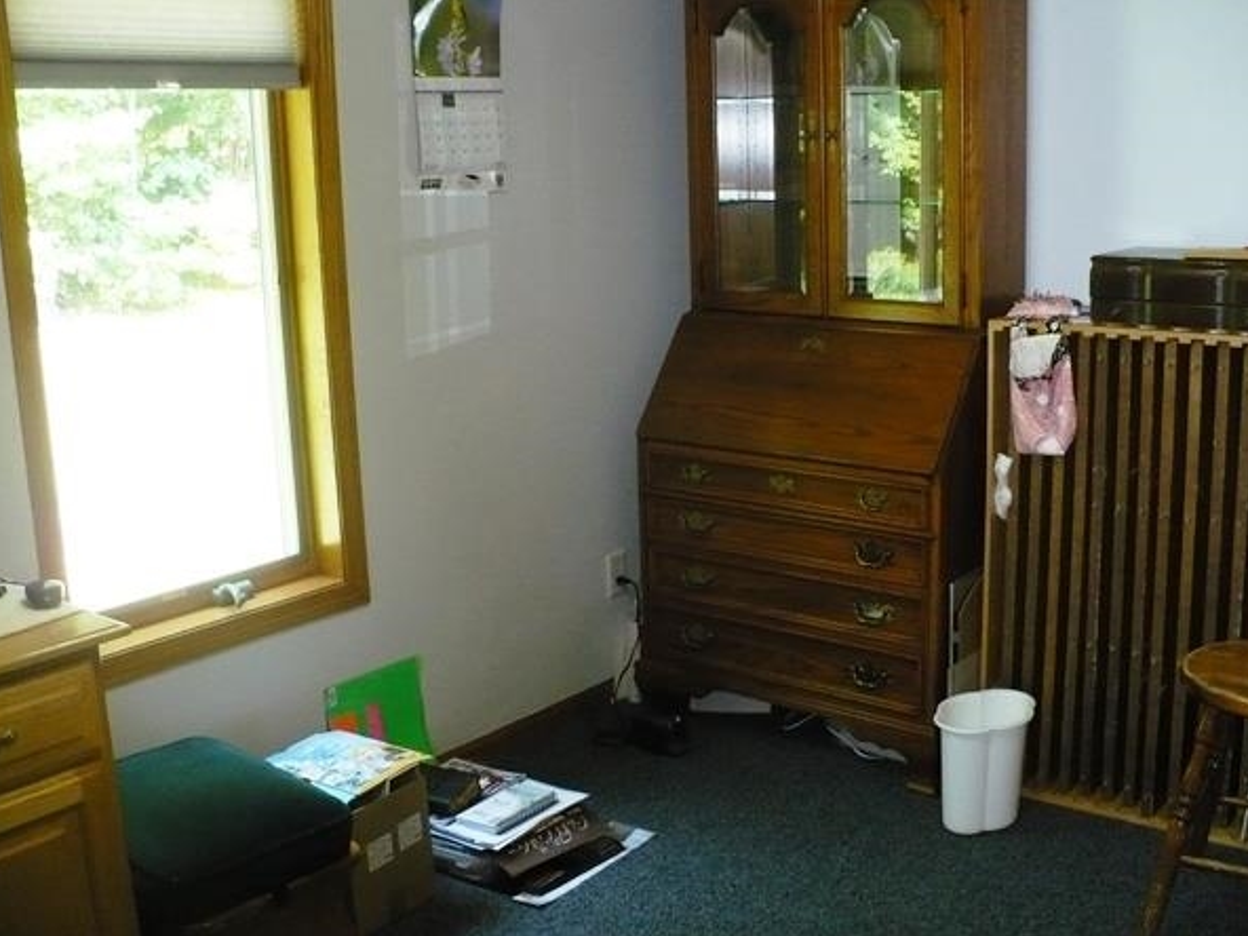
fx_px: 1442
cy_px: 502
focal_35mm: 40
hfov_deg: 46.8
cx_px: 651
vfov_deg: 35.9
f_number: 2.8
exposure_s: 1/30
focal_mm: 6.1
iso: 320
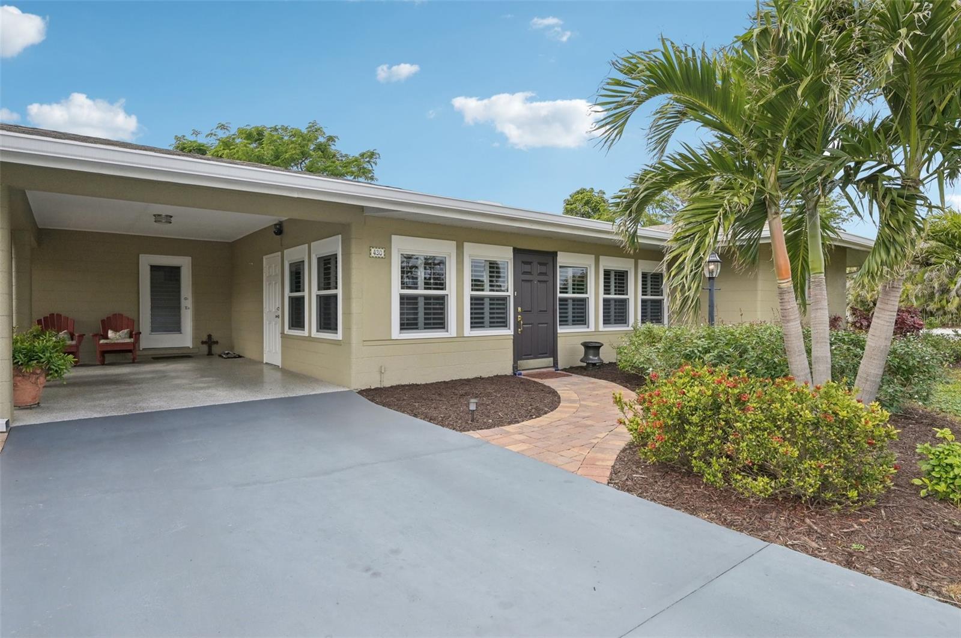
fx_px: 507
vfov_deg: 64.4
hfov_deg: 87.0
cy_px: 319
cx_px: 480
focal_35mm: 19
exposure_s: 1/640
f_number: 8
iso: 400
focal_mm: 19
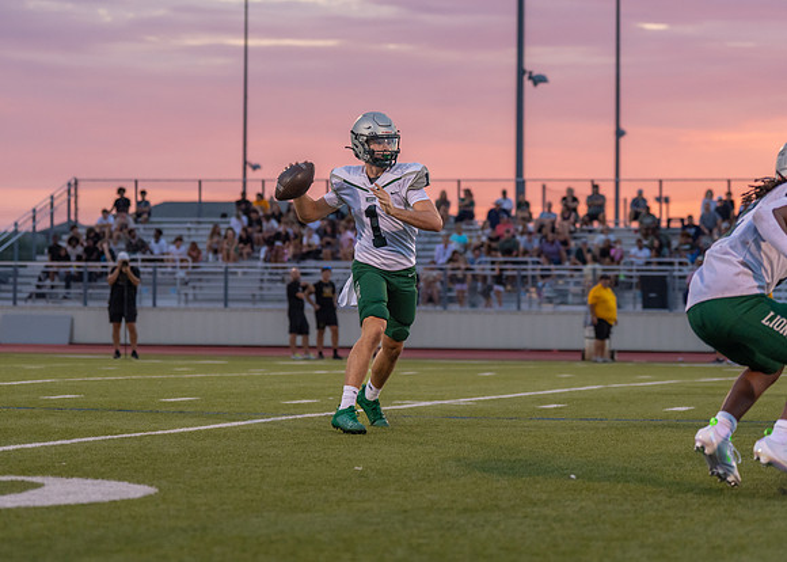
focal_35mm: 133
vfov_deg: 10.8
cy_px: 237
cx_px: 445
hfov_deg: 15.1
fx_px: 2970
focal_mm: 86
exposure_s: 1/1000
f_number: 2.8
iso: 1250
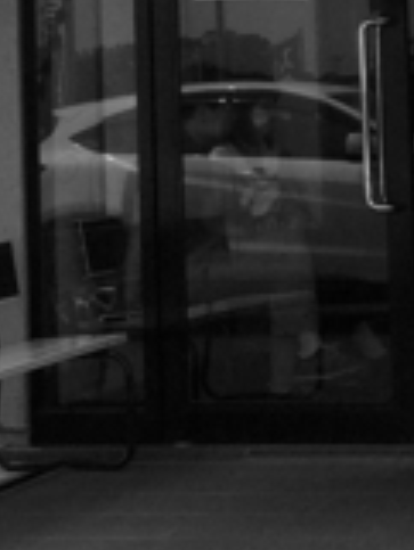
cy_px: -44
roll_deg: +1.9
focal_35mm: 144
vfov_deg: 13.4
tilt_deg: +4.1
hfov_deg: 10.2
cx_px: 455
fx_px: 2293
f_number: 2.2
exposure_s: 1/3300
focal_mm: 4.15
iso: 32
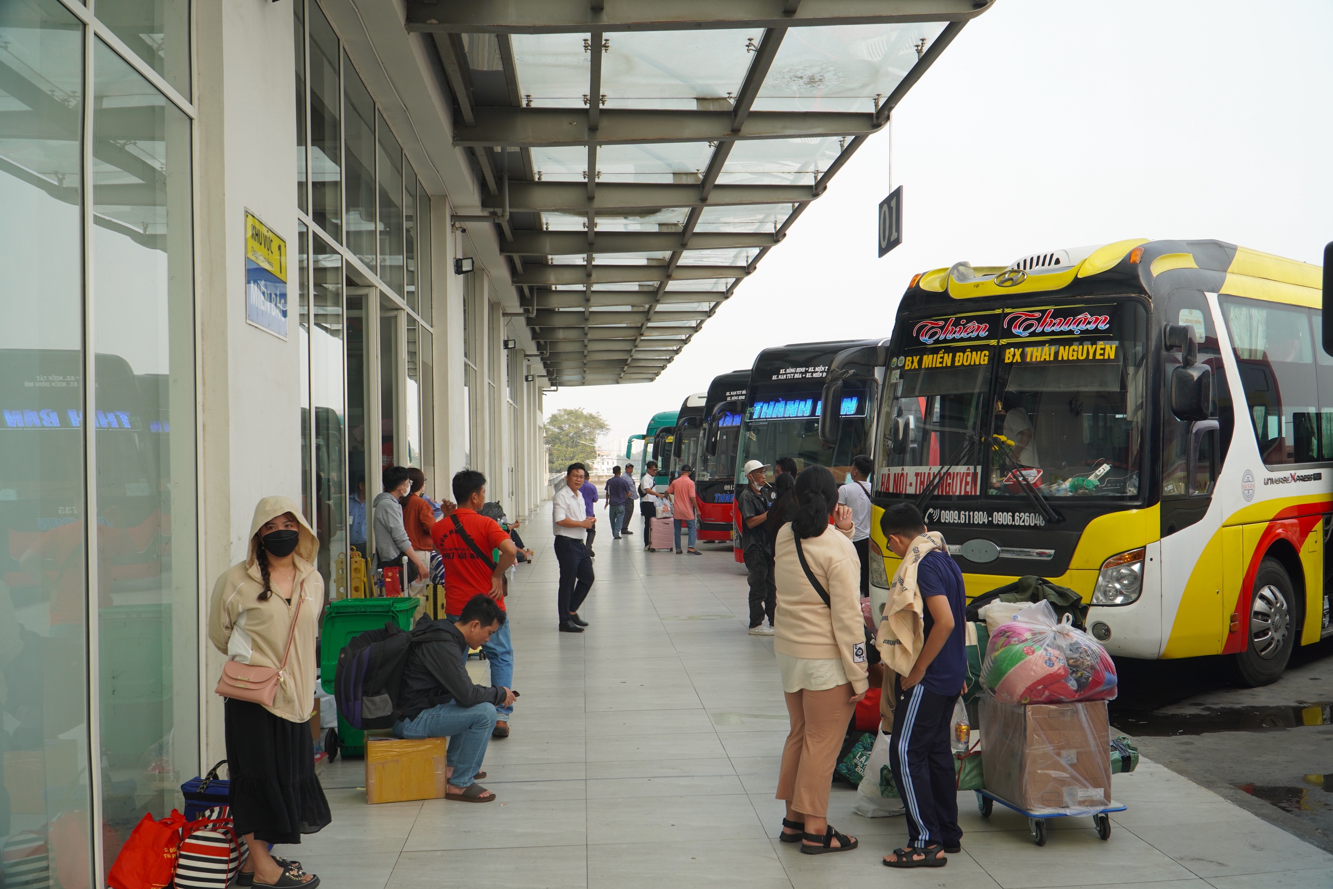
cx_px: 666
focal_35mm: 33
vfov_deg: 40.0
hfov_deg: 57.2
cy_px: 444
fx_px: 1222
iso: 100
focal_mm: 22
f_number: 6.3
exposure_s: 1/100
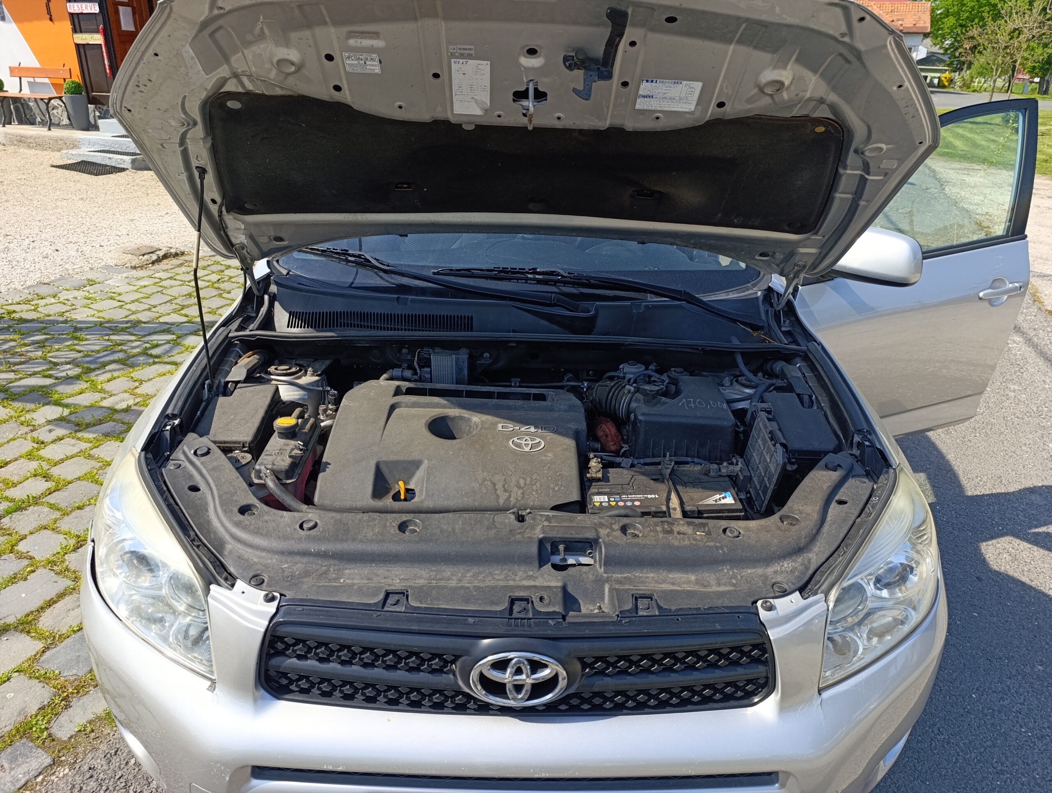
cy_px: 396
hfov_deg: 73.8
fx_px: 700
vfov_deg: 59.0
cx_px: 526
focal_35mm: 23
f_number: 1.6
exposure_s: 1/386
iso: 50
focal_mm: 6.14
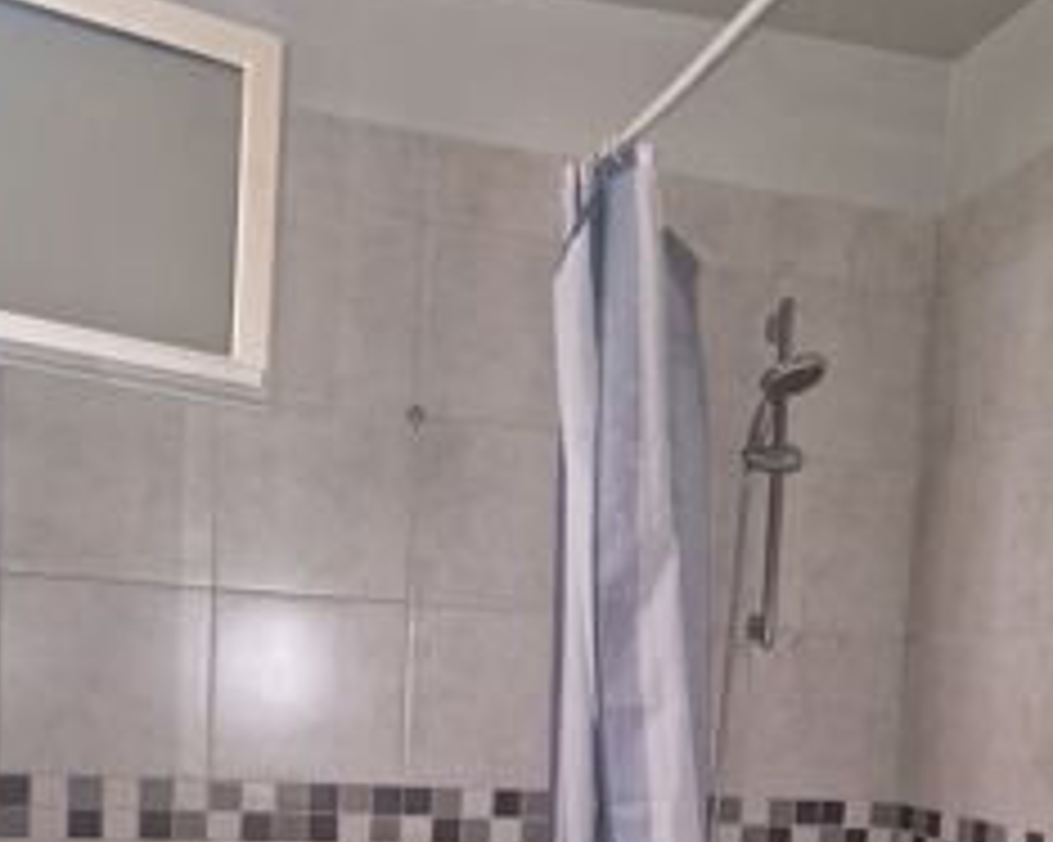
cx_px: 657
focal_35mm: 41
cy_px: 790
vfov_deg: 34.1
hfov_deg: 44.4
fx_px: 1277
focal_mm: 5.4
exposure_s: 1/33
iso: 640
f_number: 1.8
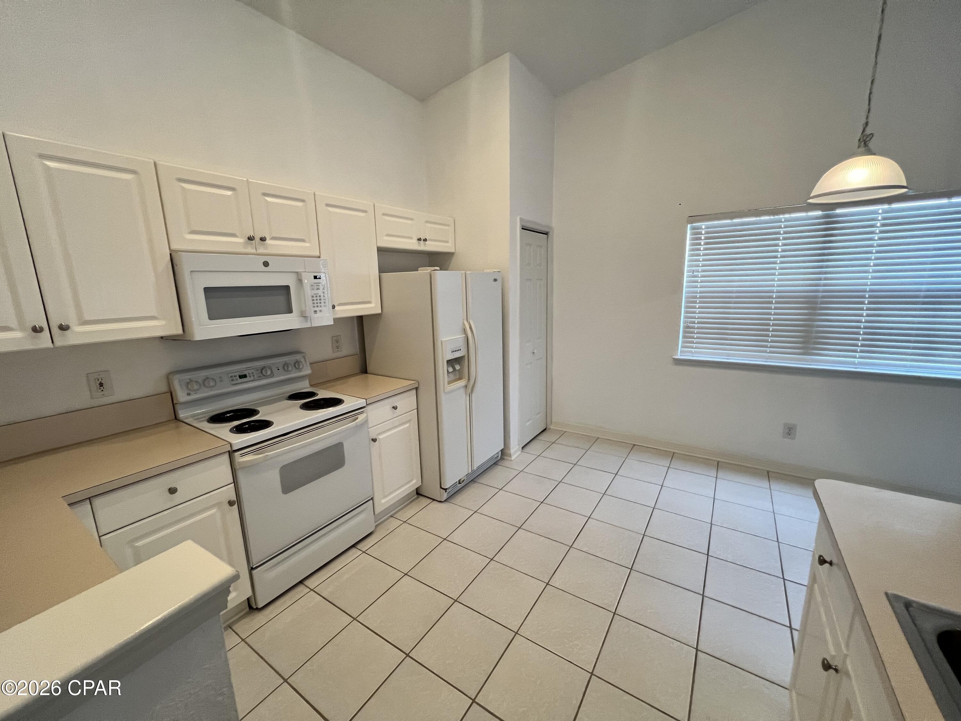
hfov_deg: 106.2
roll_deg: +1.7
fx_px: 361
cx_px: 480
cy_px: 360
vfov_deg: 89.9
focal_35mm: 13
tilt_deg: -11.4
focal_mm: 1.57
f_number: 1.8
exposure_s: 1/120
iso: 200
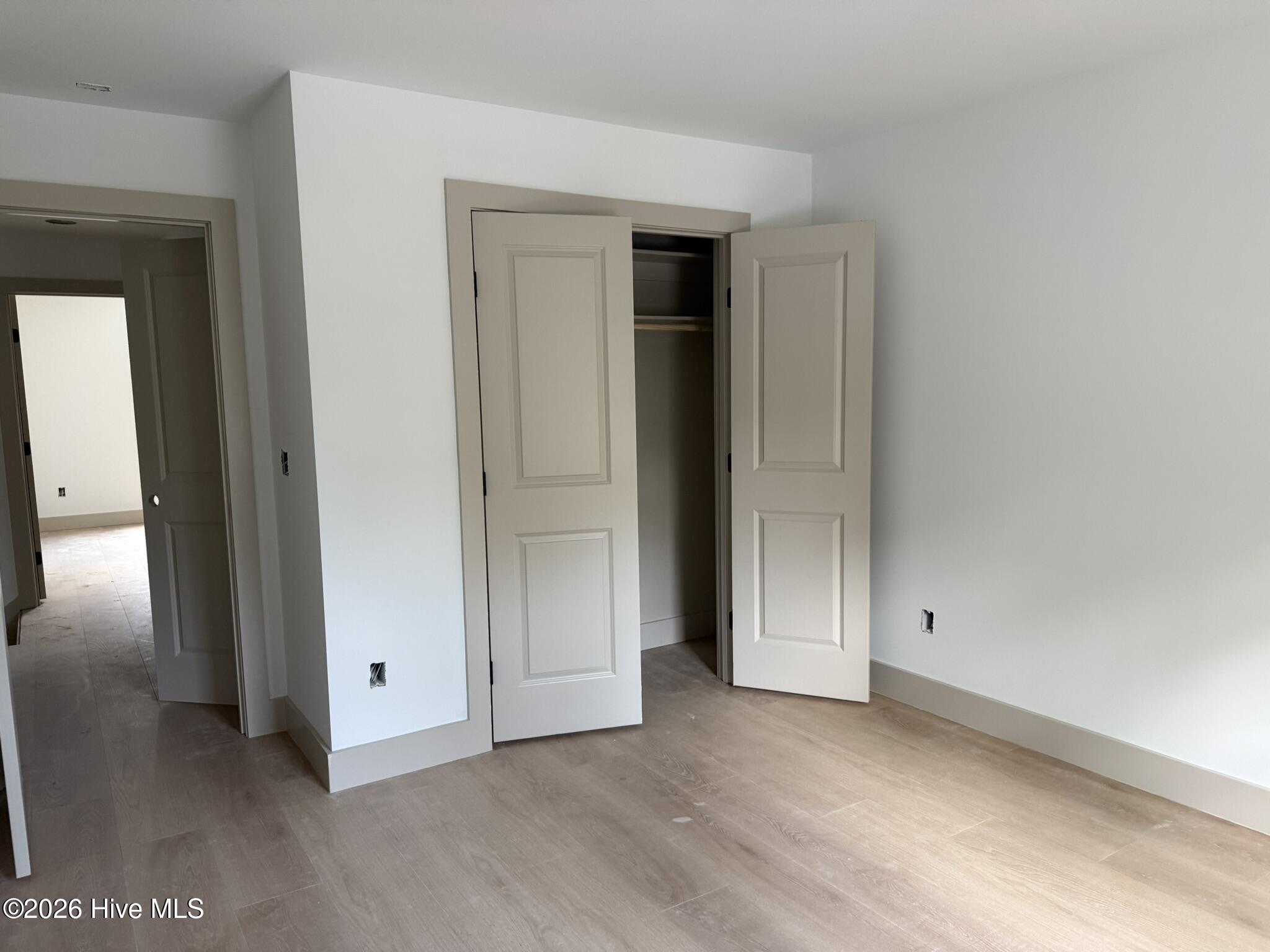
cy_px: 476
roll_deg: +1.4
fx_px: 881
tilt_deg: -6.1
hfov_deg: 71.6
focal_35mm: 24
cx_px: 635
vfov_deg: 56.8
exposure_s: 1/60
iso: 250
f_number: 1.78
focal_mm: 6.76
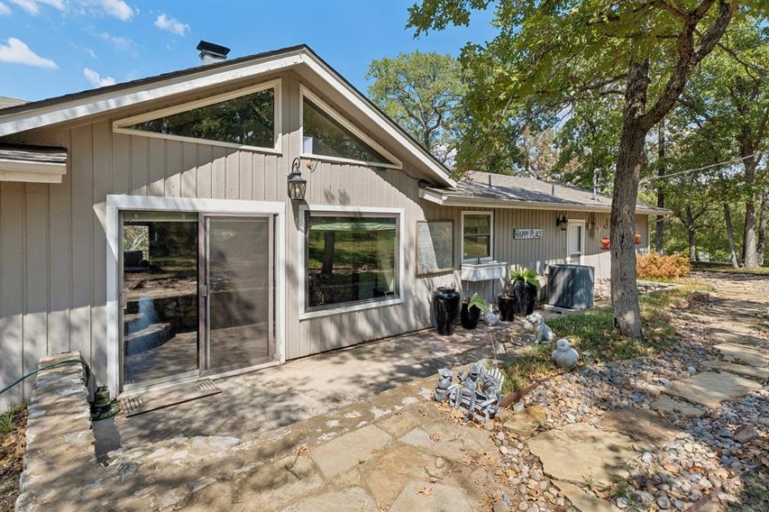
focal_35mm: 18
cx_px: 394
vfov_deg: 67.2
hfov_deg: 90.0
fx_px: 384
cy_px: 236
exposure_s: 1/1000
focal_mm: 10
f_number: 8
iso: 200
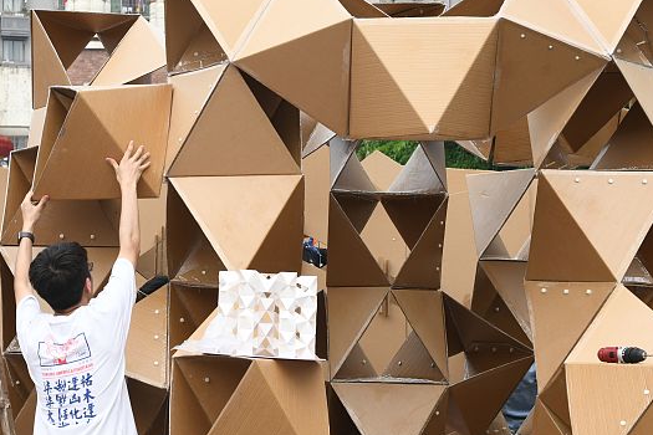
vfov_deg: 14.2
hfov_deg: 21.1
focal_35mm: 96
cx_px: 160
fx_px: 1741
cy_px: 170
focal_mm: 42
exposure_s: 1/640
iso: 400
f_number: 5.6
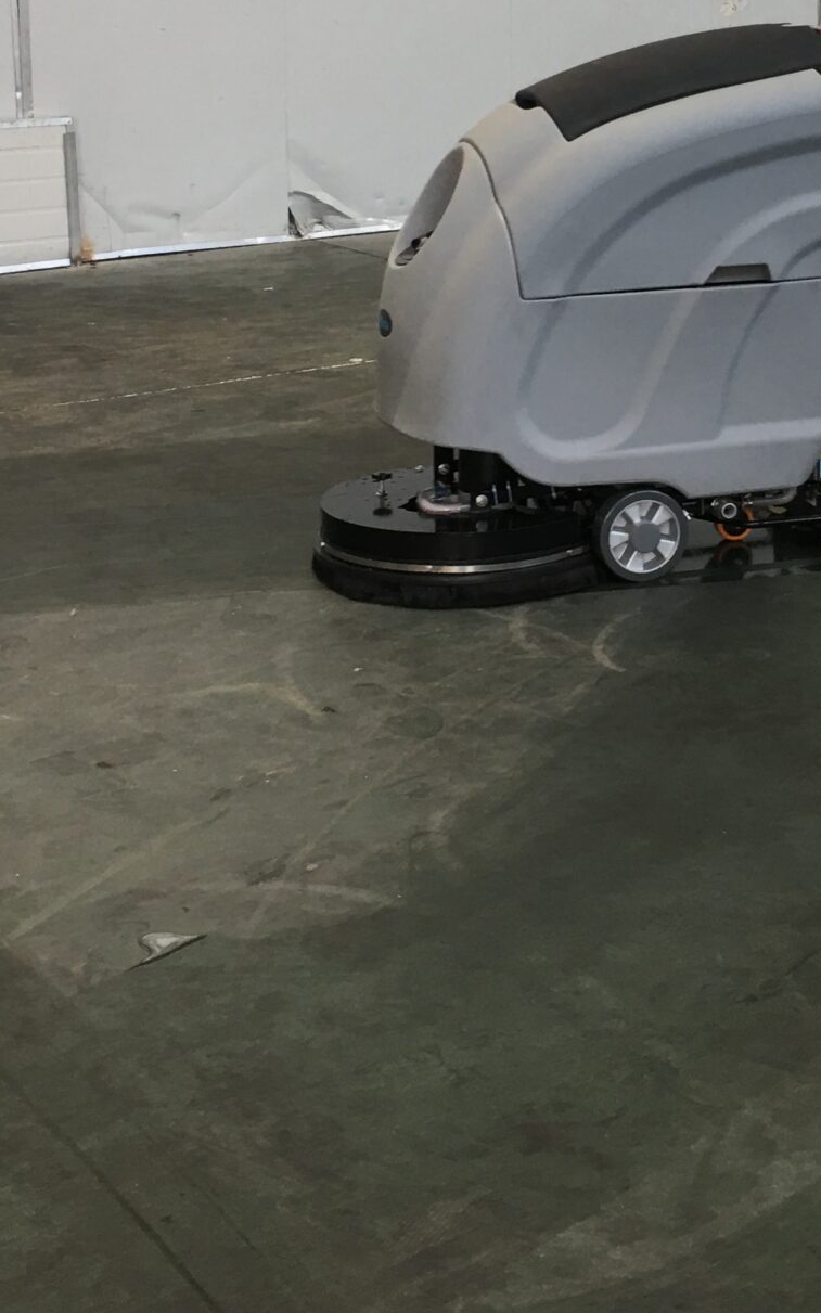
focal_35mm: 65
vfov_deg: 31.0
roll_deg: +0.3
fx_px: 2327
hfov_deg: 19.9
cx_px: 607
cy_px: 334
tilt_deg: -12.0
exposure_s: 1/33
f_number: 2.2
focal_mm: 4.15
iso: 32
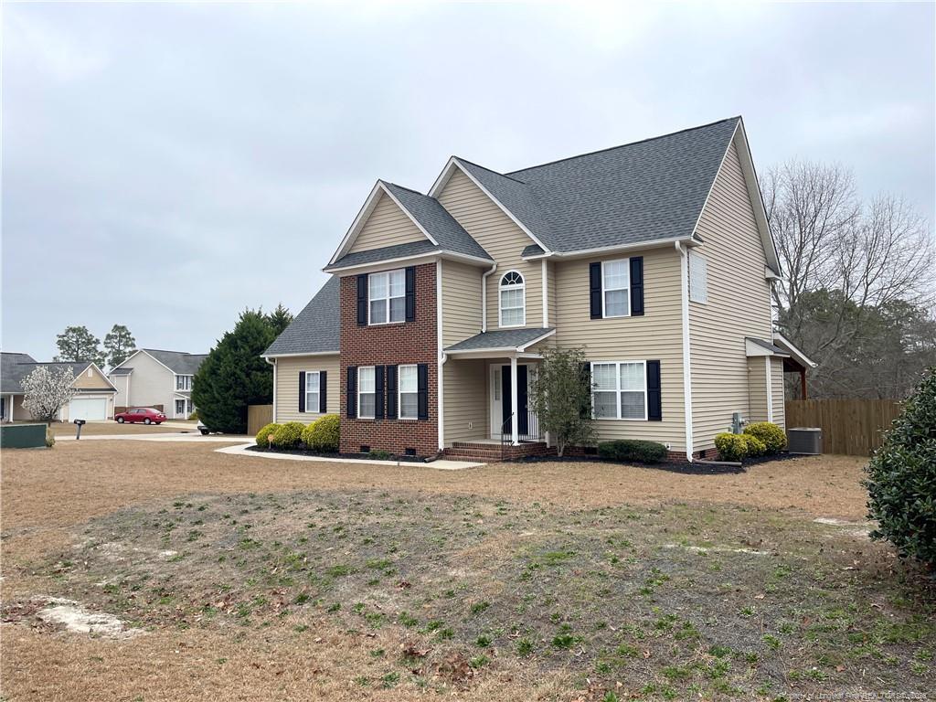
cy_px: 351
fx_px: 676
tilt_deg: +3.1
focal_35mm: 25
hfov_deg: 69.4
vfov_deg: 54.9
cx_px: 468
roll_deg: +0.8
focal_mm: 5.1
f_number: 1.6
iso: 32
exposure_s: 1/3663
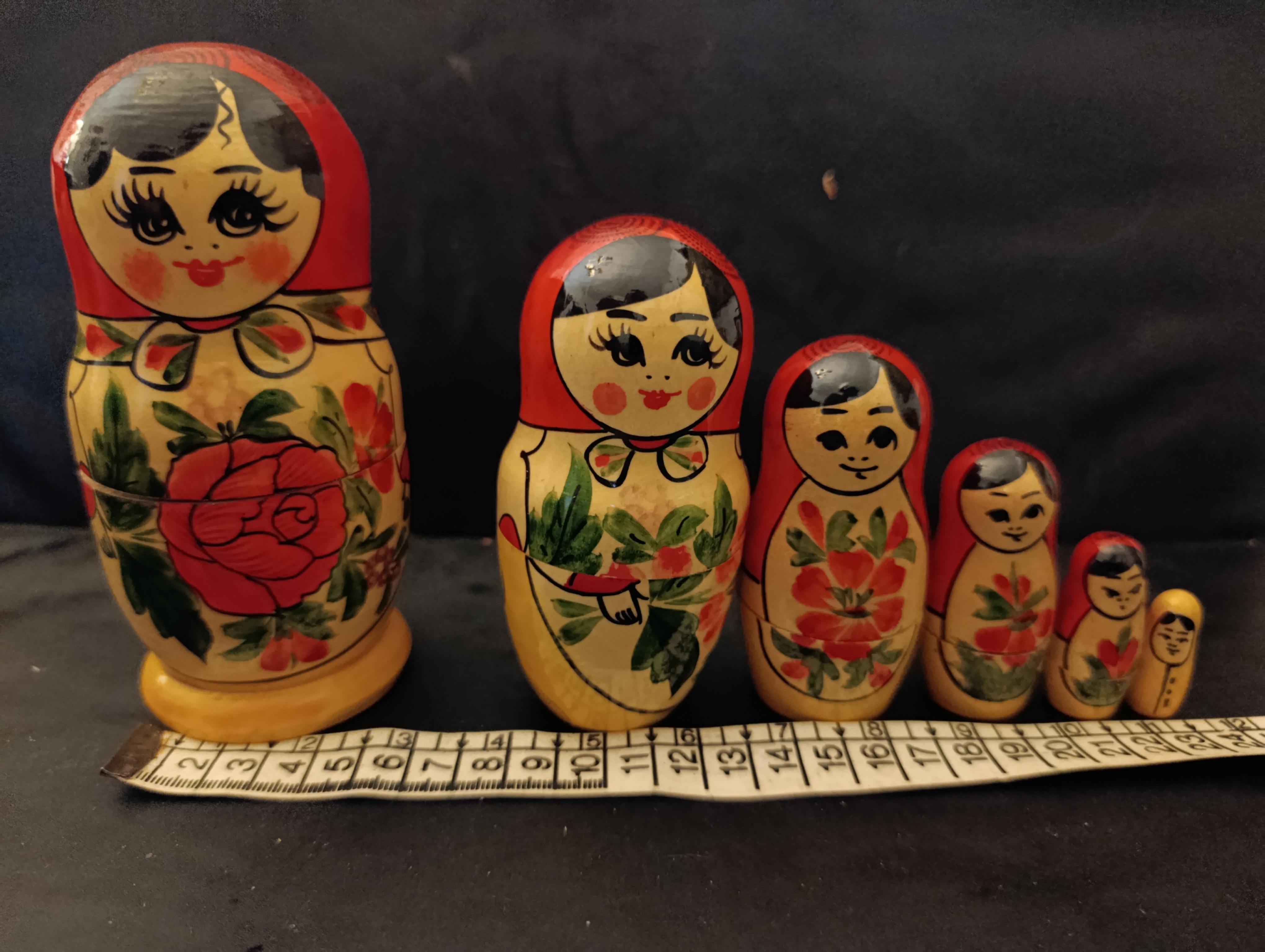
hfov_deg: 73.8
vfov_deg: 59.0
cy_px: 476
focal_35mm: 23
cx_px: 632
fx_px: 842
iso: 6856
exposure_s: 1/25
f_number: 1.65
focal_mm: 6.11
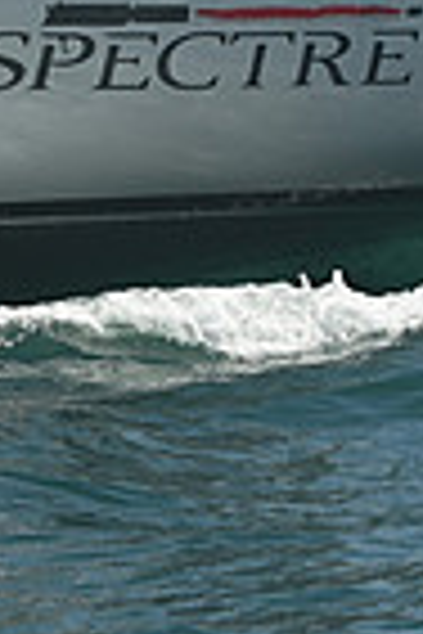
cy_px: -146
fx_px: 5428
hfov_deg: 4.3
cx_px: -837
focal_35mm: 308
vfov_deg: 6.6
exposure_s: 1/1000
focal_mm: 75
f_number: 8
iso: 320
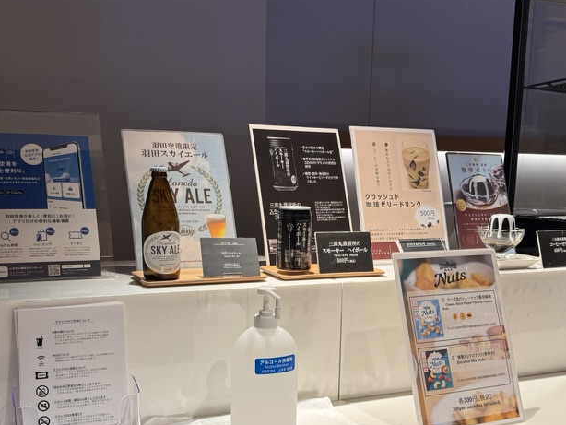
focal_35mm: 40
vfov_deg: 35.6
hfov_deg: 46.8
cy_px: 289
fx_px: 654
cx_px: 277
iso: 160
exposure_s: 1/100
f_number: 1.78
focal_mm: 6.76
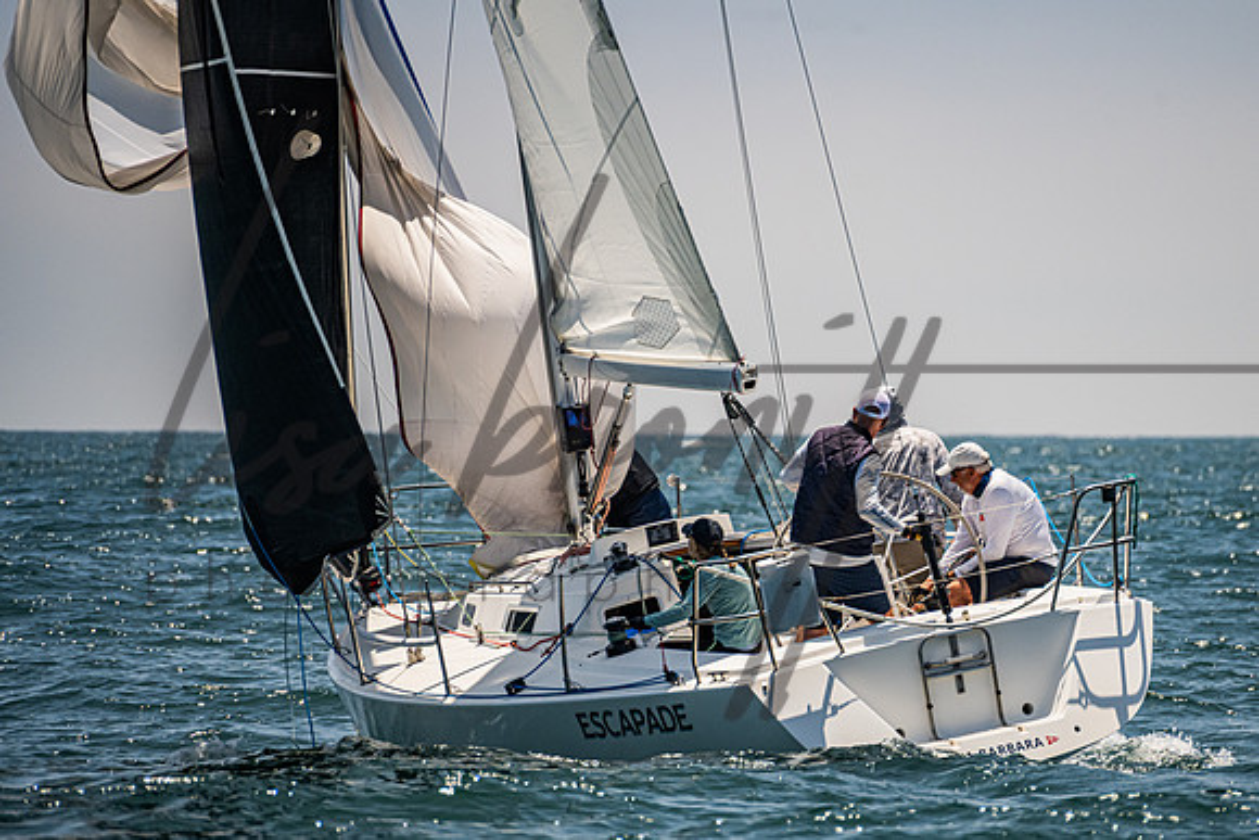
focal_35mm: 508
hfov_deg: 4.1
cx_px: 799
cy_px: 407
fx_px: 17765
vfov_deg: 2.7
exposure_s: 1/3200
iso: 500
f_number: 8
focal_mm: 400
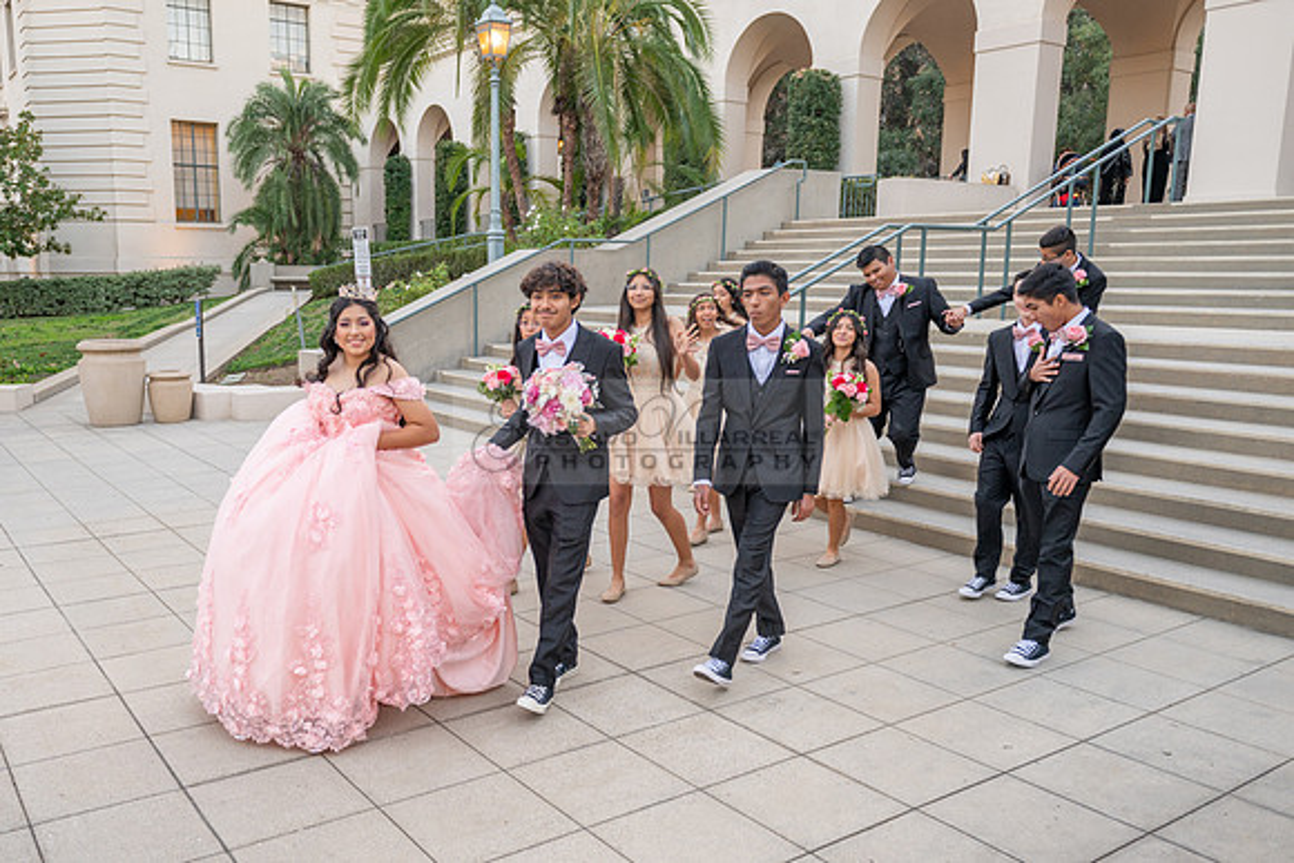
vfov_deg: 44.3
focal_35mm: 29
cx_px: 532
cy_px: 477
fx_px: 1058
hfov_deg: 62.4
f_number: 3.5
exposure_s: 1/200
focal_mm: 24
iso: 200
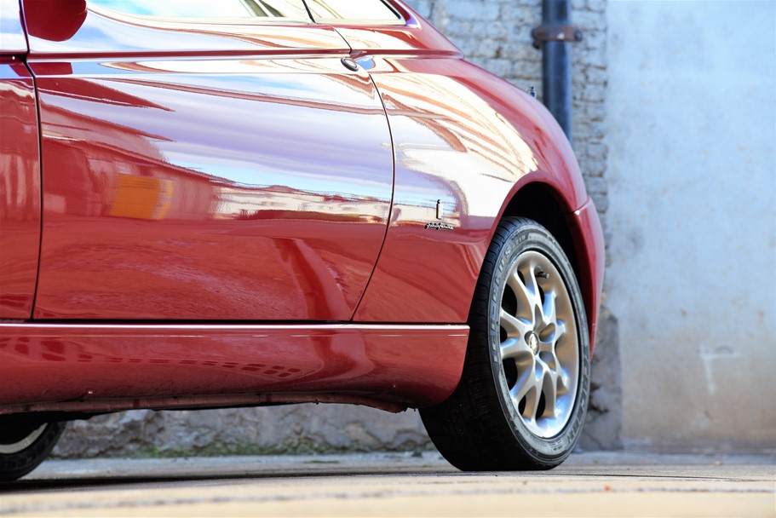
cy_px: 259
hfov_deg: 17.1
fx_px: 2587
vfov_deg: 11.4
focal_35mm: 120
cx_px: 388
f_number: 6.3
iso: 400
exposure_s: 1/160
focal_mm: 120
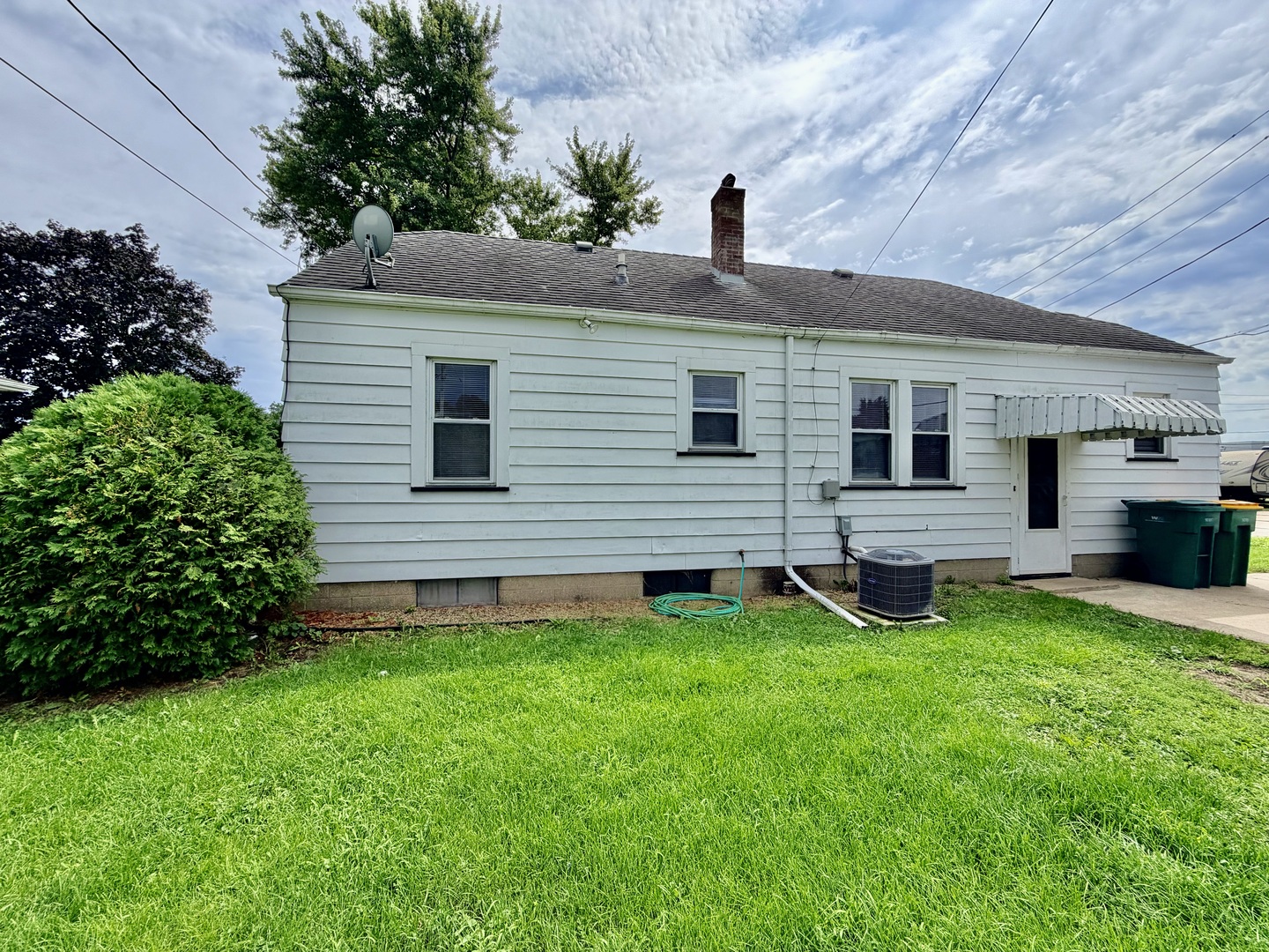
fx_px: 513
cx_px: 634
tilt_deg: +1.0
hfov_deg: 102.1
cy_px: 476
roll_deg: +0.0
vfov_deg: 85.7
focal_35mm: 14
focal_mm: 2.22
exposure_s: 1/1431
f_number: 2.2
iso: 32
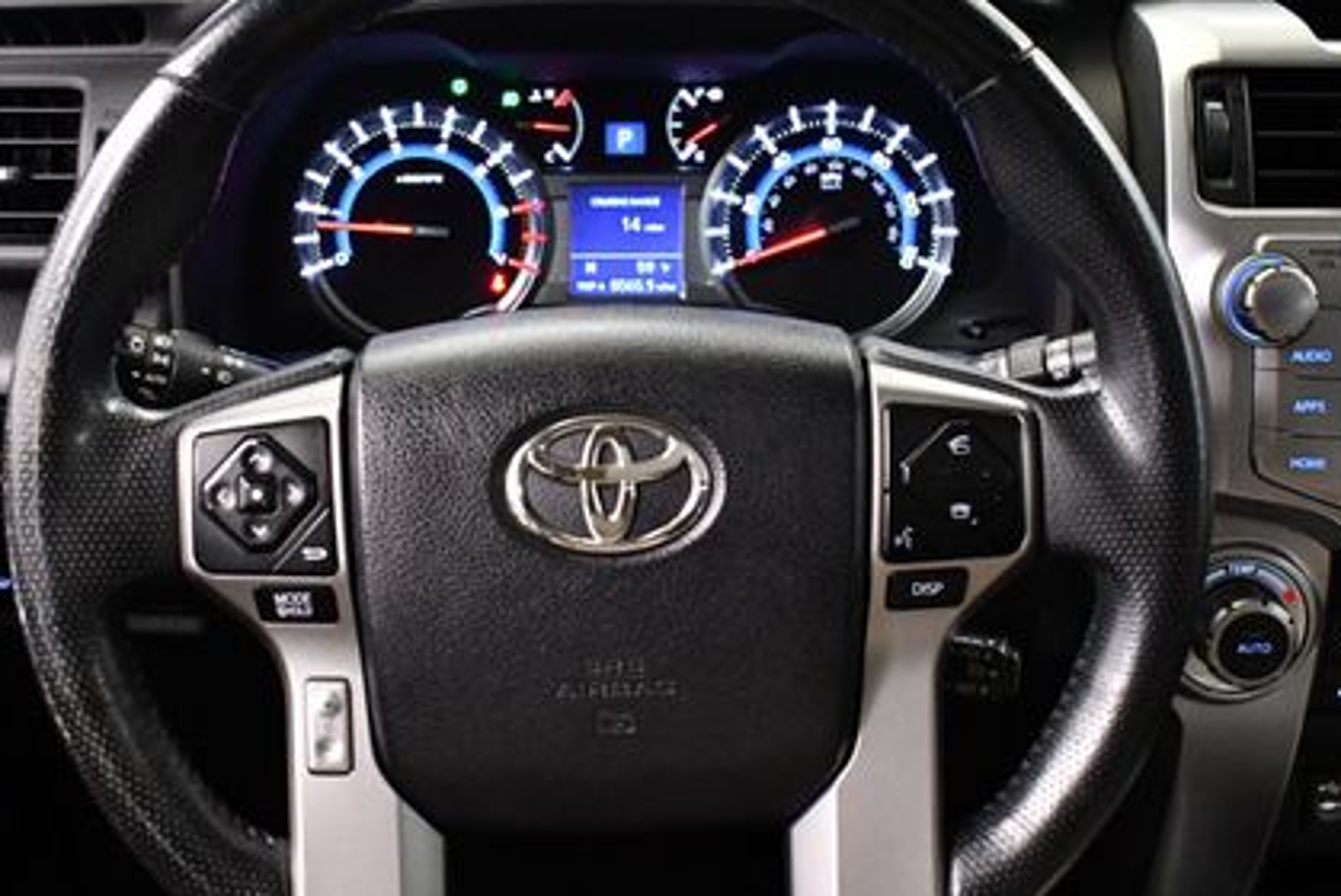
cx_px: 618
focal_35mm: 55
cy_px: 416
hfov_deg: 36.2
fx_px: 2050
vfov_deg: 24.7
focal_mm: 18
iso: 3200
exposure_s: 1/80
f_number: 3.5
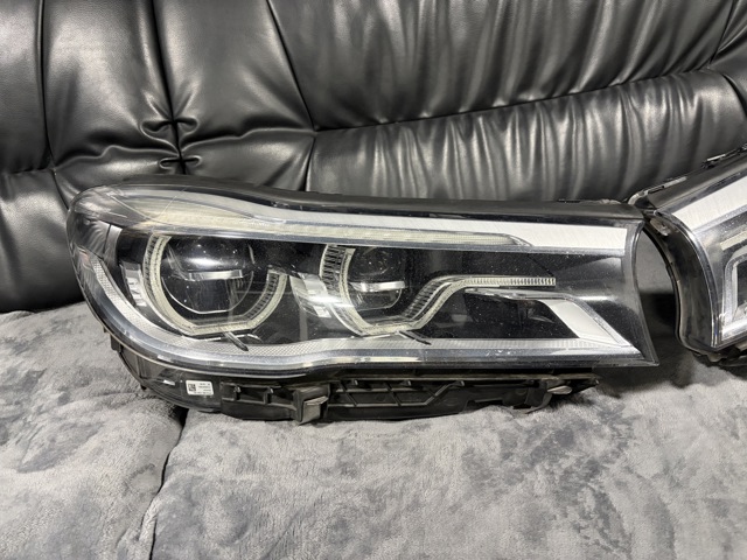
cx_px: 374
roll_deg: +8.5
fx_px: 561
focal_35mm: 26
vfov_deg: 53.1
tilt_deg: -30.1
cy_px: 280
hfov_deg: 67.3
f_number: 1.6
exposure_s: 1/50
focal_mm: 5.96
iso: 500
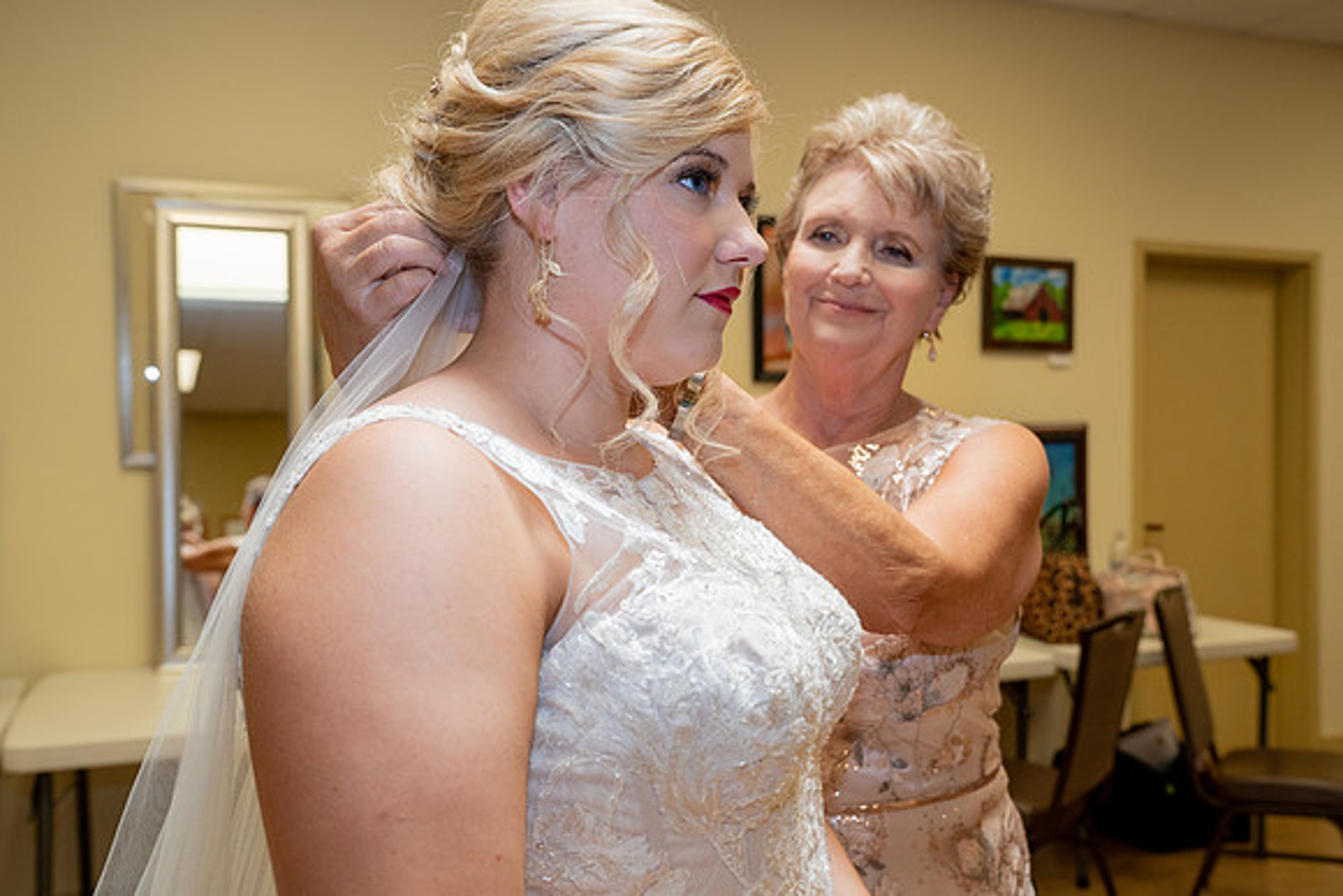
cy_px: 448
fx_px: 1269
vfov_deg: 38.9
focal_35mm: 34
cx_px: 672
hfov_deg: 55.8
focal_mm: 34
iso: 1600
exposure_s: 1/200
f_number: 5
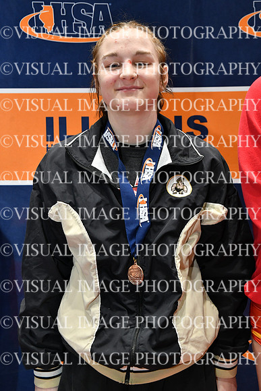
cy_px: 196
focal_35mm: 48
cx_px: 130
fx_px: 522
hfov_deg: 28.1
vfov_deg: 41.1
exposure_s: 1/200
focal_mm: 48
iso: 2000
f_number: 5.6
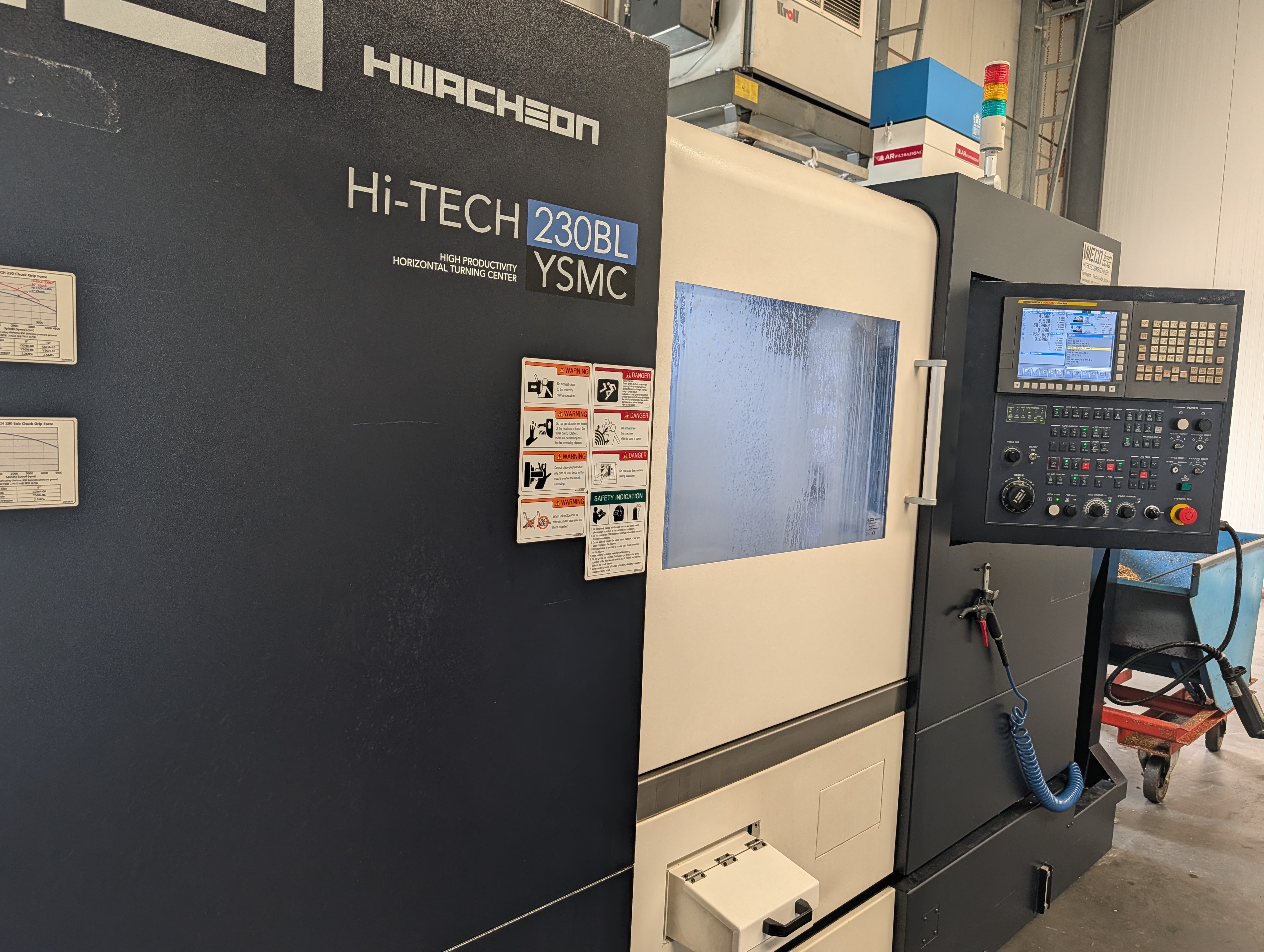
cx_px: 632
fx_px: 878
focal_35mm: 24
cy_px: 476
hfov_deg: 71.5
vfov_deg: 56.9
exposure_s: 1/106
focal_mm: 6.9
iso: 172
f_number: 1.68
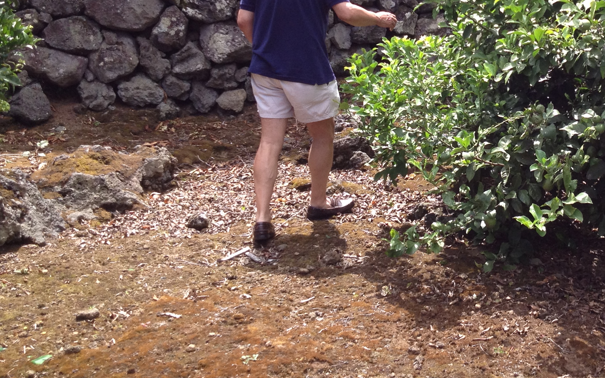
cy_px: 17
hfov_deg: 29.0
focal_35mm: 69
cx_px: 505
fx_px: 1138
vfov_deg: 18.5
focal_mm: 4.28
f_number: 2.4
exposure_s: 1/536
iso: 64
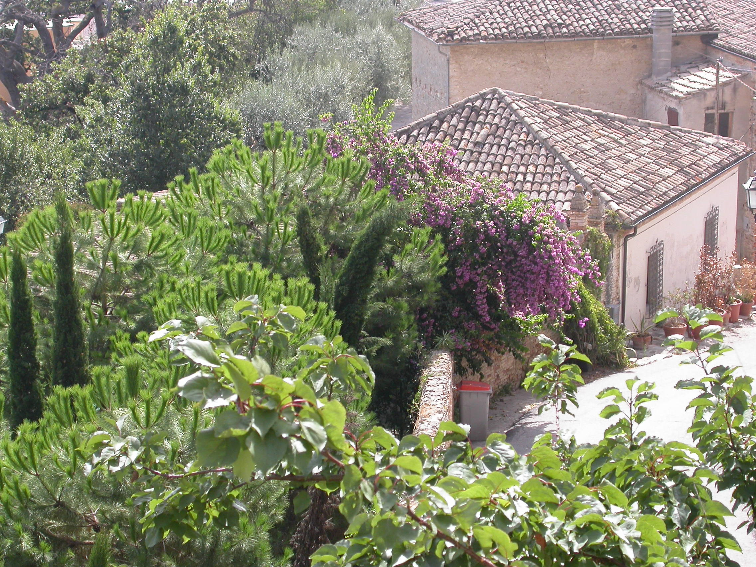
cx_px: 378
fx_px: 2140
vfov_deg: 15.1
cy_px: 284
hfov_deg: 20.0
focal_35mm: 98
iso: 100
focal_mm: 20.4
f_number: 5
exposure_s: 1/238
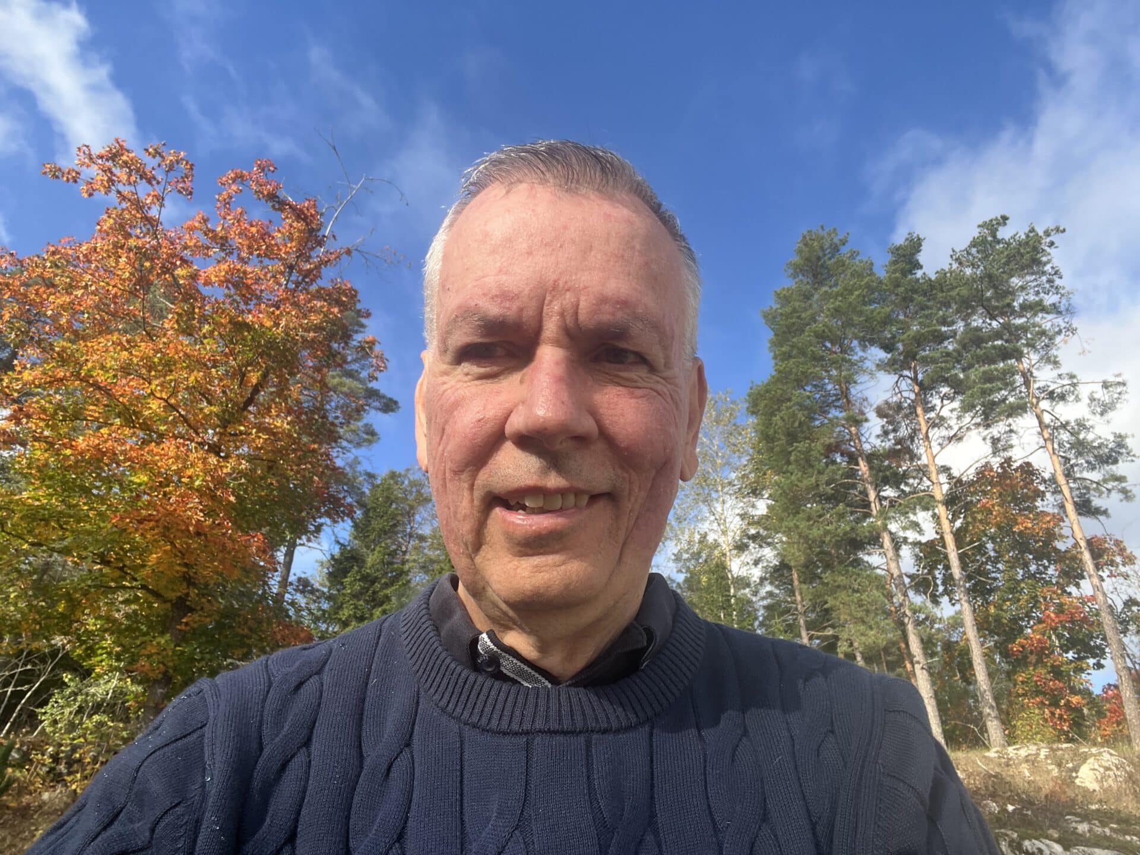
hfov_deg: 73.9
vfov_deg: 58.9
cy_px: 428
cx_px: 570
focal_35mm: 23
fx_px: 757
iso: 32
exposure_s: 1/347
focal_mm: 2.71
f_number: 2.2
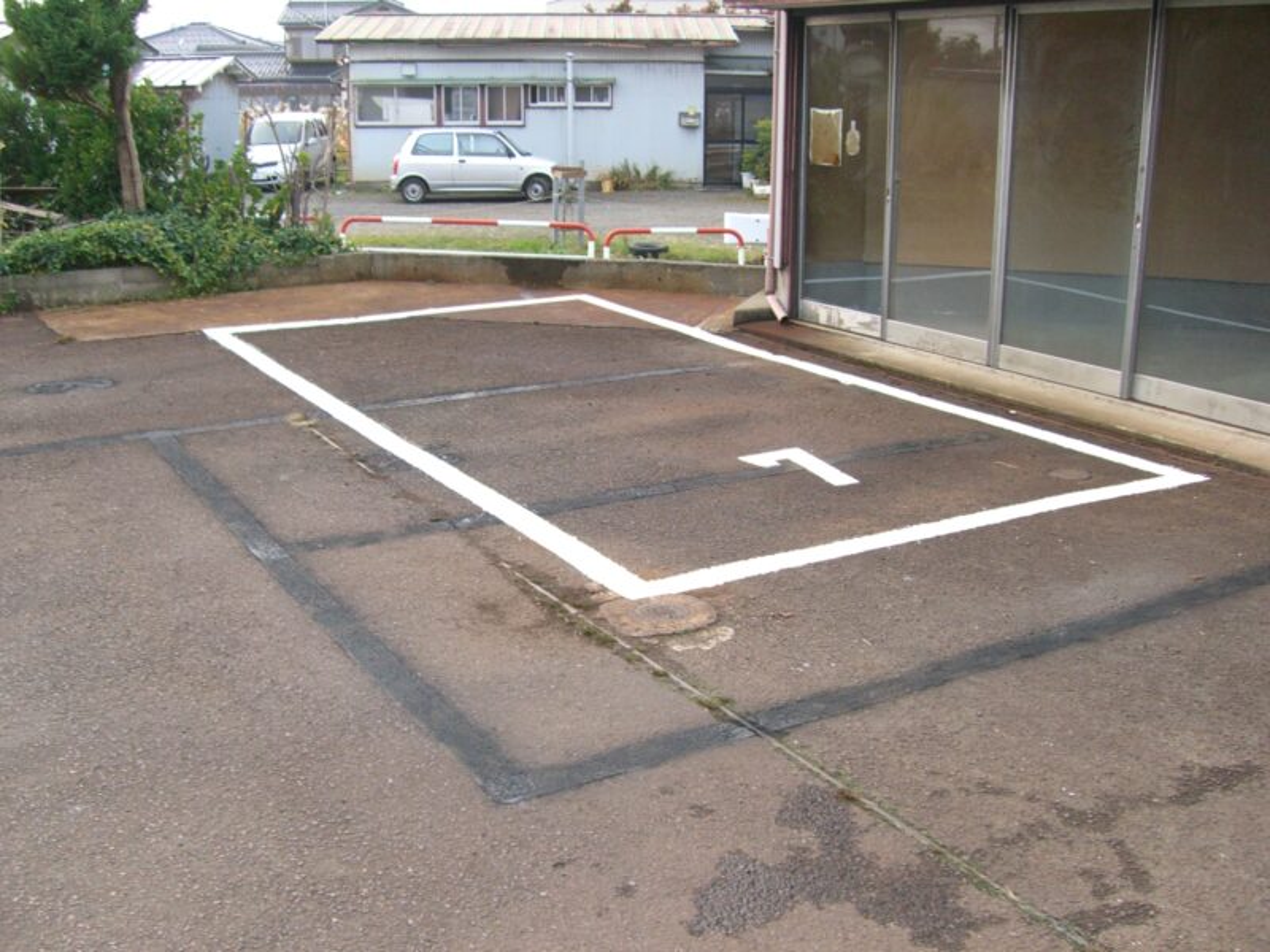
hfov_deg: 49.0
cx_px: 635
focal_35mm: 38
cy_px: 476
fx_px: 1394
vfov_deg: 37.7
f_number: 2.7
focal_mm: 6.2
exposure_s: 1/100
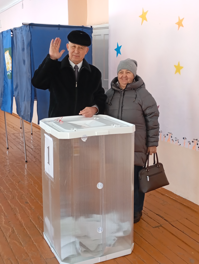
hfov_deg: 31.6
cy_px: 132
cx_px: 100
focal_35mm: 46
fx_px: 352
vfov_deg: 41.2
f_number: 1.8
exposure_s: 1/50
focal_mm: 4.27
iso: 456
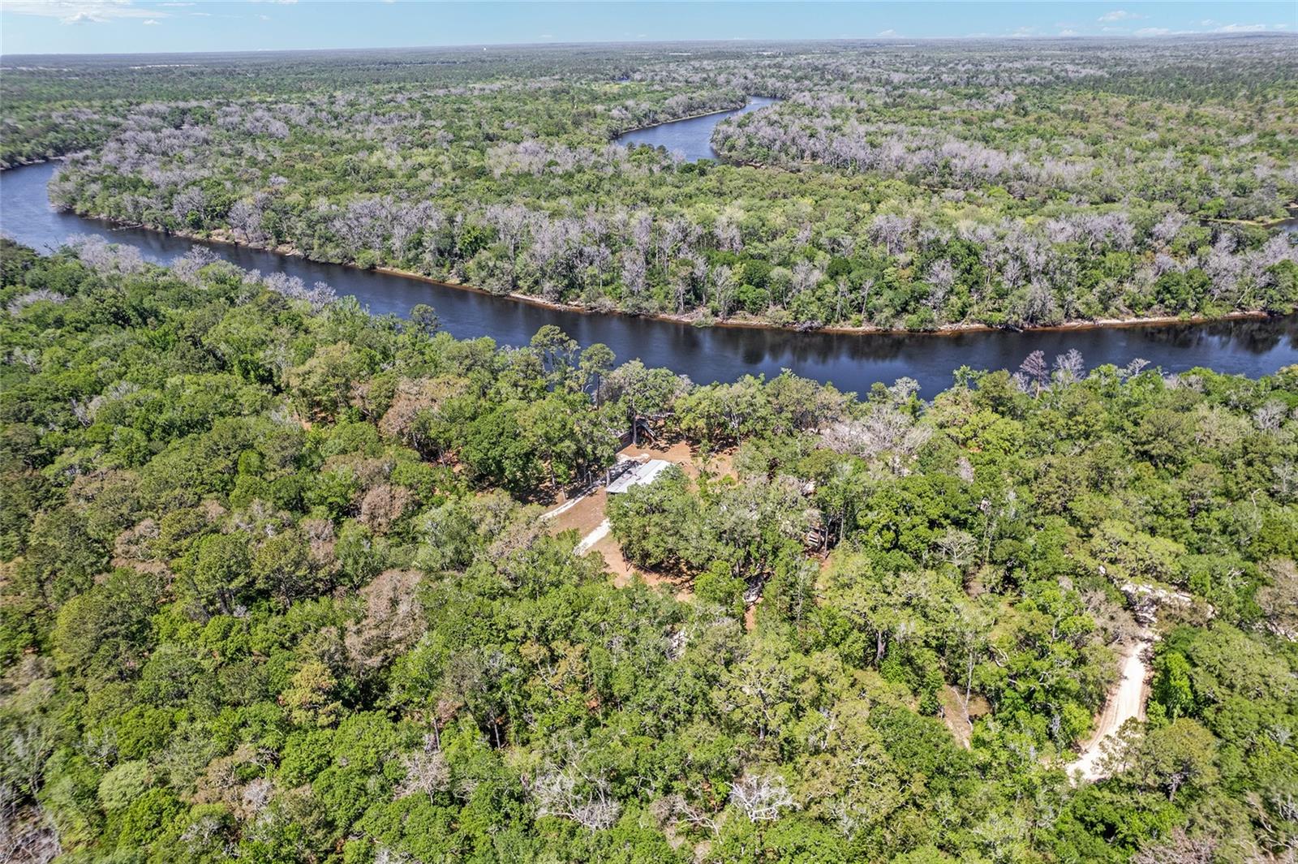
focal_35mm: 22
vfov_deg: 57.2
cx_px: 649
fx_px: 793
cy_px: 432
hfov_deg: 78.6
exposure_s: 1/1000
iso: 100
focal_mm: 8.38
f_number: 2.8
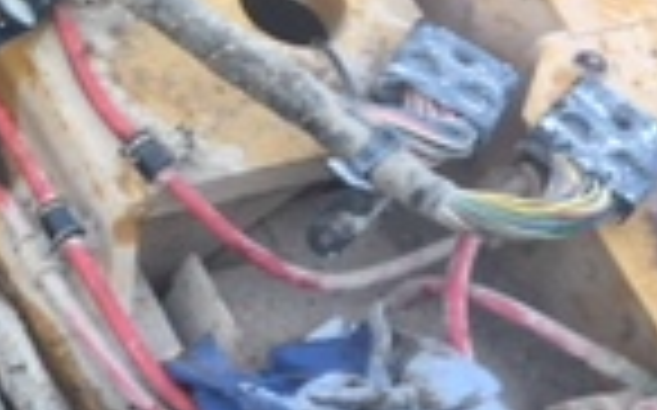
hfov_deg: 13.5
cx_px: -621
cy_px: 23
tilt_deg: -56.4
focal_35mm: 135
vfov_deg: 9.6
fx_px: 2415
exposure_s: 1/50
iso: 25
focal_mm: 4.15
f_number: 2.2
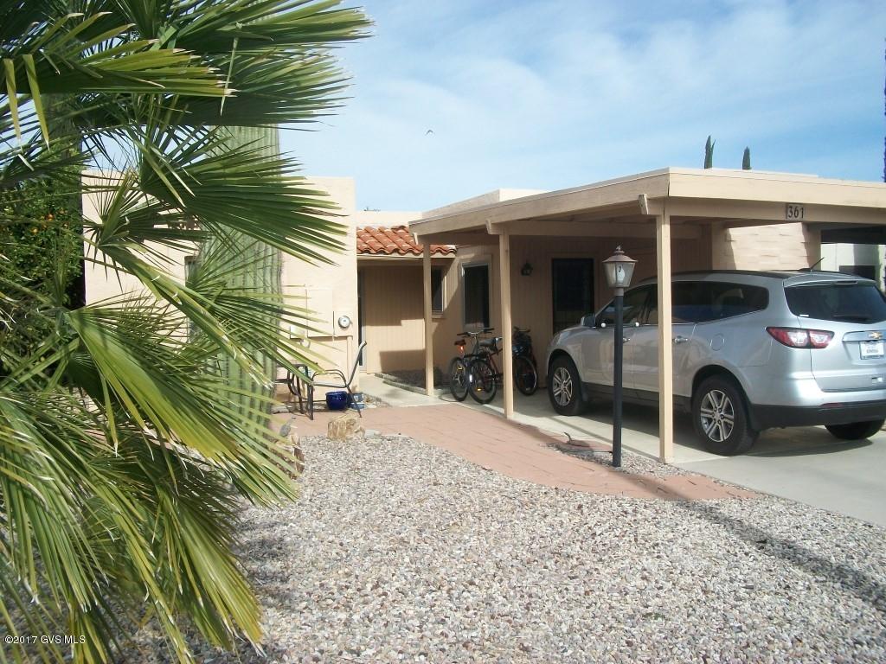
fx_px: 819
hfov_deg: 56.8
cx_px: 443
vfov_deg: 44.2
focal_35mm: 32
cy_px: 332
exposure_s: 1/400
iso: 80
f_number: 5.5
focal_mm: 5.7
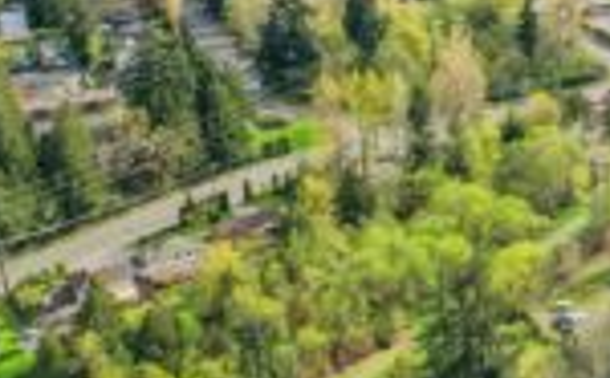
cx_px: 720
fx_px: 995
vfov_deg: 20.7
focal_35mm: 60
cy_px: -18
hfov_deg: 29.6
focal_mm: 8.38
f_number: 2.8
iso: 100
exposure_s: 1/2500
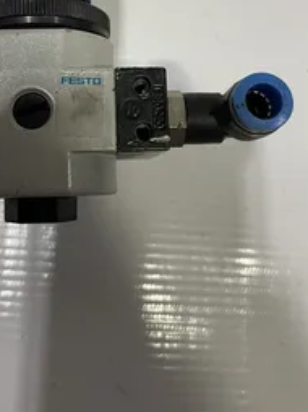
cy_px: 91
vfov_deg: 43.9
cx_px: 96
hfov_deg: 34.7
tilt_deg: -80.2
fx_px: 487
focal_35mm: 41
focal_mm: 4.2
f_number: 1.6
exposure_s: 1/60
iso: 100
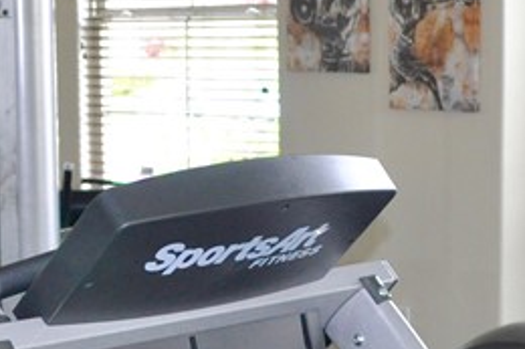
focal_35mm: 113
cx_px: 113
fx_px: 1647
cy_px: 180
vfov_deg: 12.1
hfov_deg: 18.0
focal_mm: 18
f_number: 3.5
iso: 800
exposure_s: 1/60
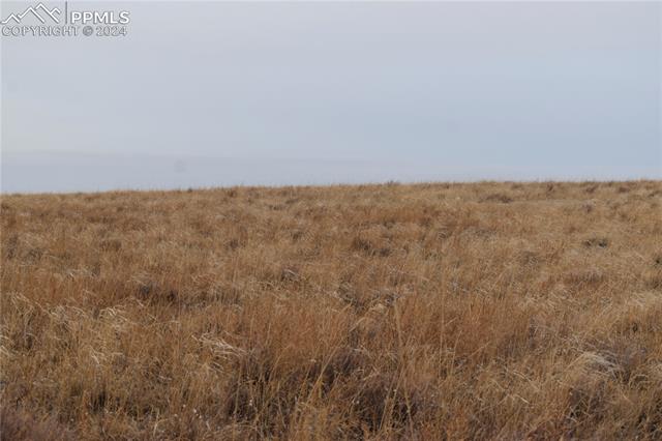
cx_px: 331
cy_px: 220
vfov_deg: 16.5
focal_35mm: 82
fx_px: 1516
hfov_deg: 24.6
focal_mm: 55
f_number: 7.1
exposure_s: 1/60
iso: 400
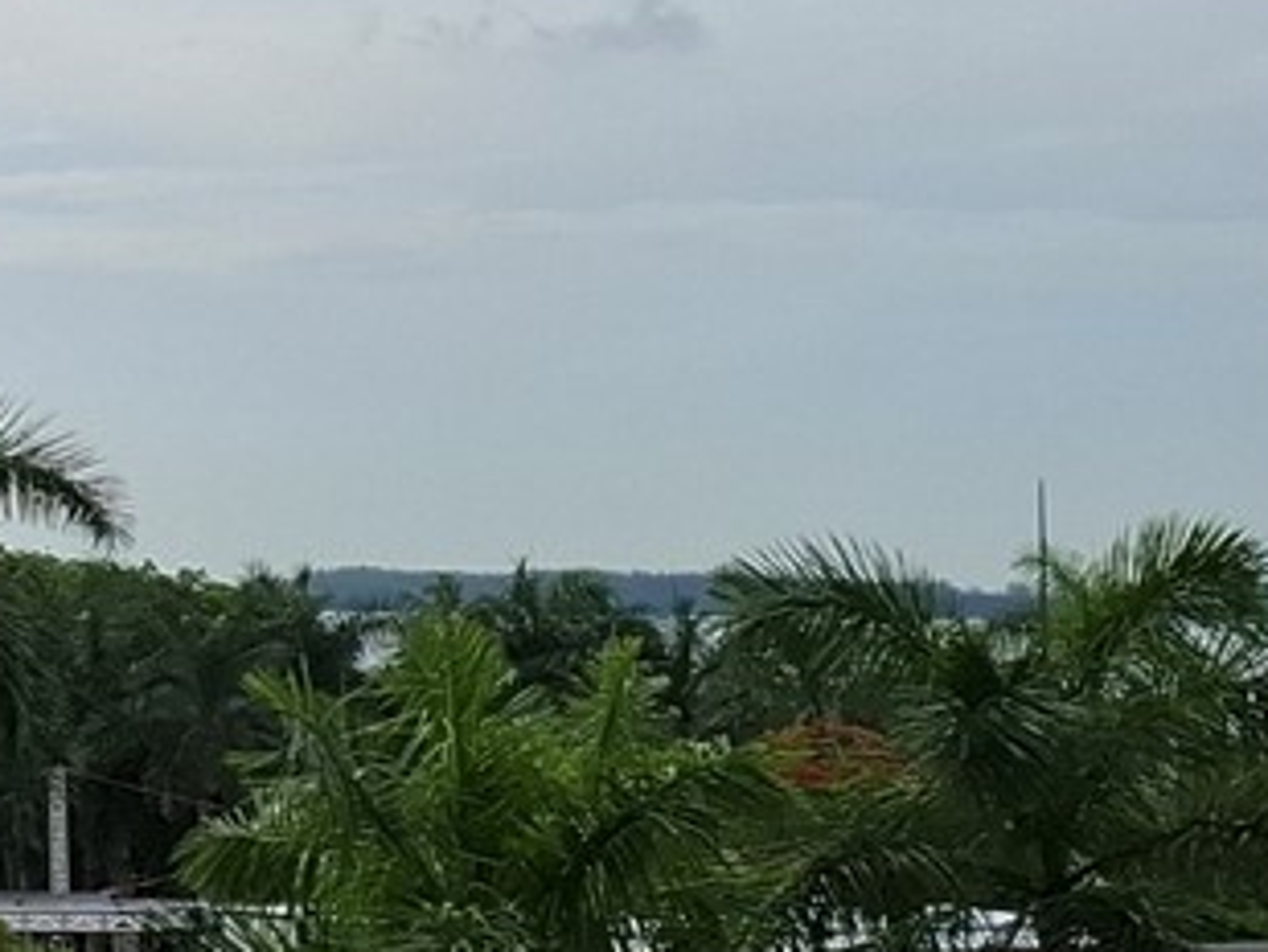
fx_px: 4361
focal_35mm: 119
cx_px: -1633
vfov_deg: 12.3
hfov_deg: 13.1
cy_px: 45
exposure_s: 1/1344
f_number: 1.8
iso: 50
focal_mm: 5.54
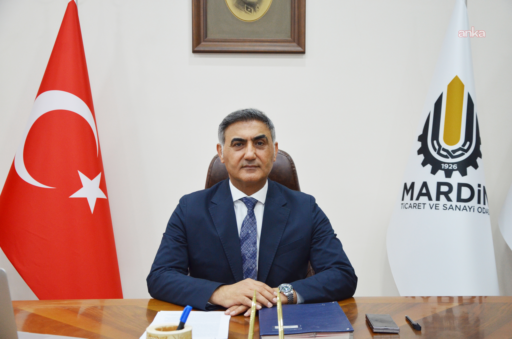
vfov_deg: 26.4
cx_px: 256
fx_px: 724
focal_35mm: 51
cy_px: 170
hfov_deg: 39.0
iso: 800
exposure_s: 1/50
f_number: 4.2
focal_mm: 34
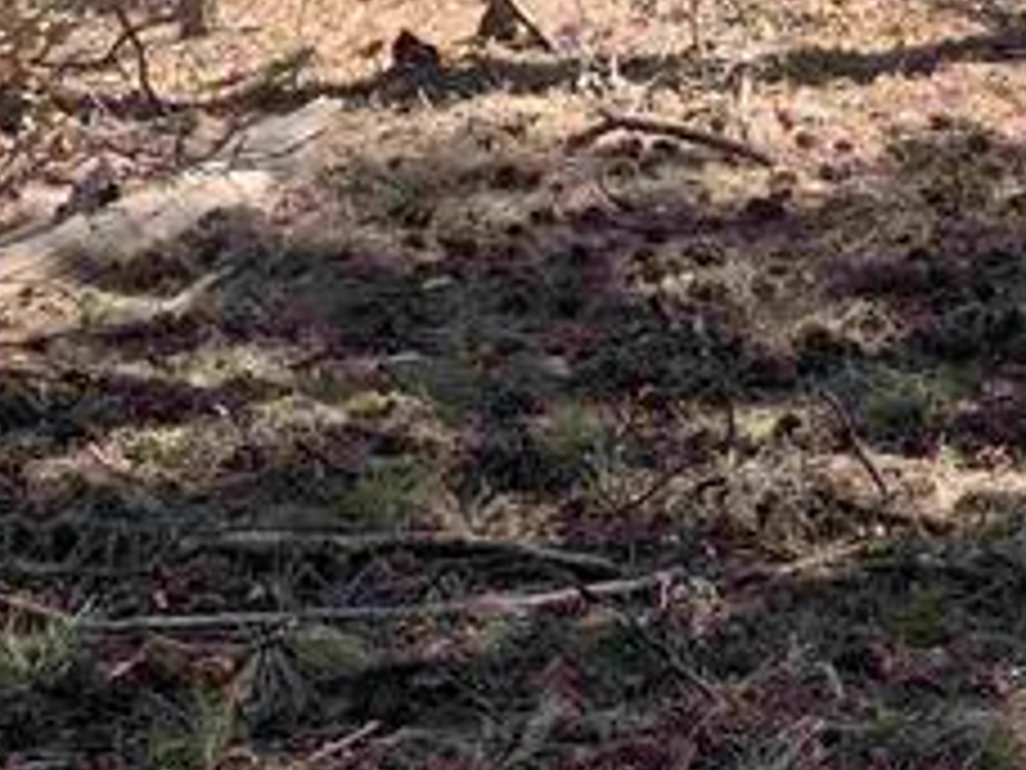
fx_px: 3468
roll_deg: -1.4
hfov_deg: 16.7
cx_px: 868
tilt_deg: -10.6
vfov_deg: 12.1
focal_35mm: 117
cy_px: -396
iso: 25
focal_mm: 4.25
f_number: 1.8
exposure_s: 1/259
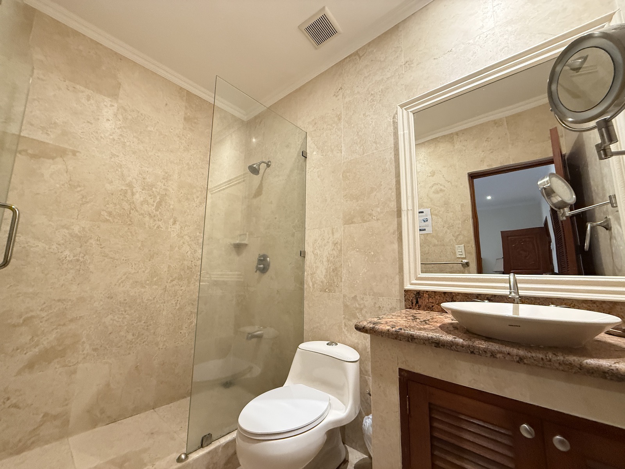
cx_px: 312
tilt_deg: +8.8
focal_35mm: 14
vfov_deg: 85.7
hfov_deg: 102.1
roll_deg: -0.7
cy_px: 234
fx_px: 253
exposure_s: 1/60
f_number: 2.2
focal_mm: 2.22
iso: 500
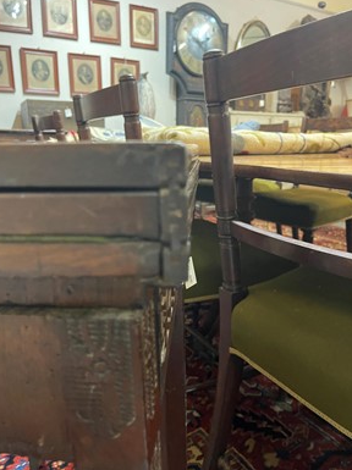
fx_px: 353
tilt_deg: -14.2
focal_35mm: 26
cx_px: 170
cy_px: 227
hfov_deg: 53.0
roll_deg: -0.1
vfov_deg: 67.3
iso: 640
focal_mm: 5.1
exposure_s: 1/33
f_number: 1.6
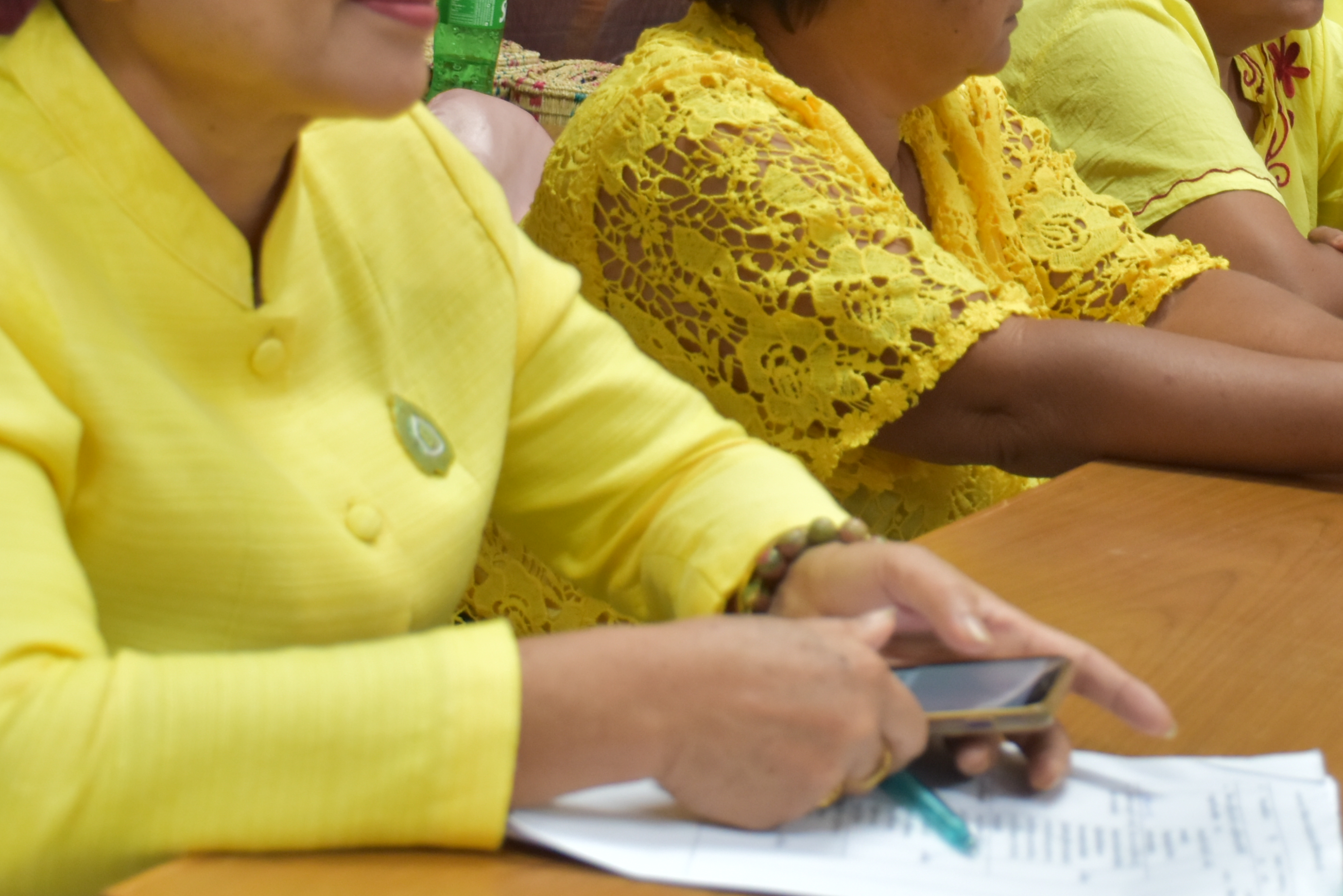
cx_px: 1007
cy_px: 164
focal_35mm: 95
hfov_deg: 21.3
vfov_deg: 14.3
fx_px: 3544
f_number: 4
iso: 640
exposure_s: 1/60
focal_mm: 30
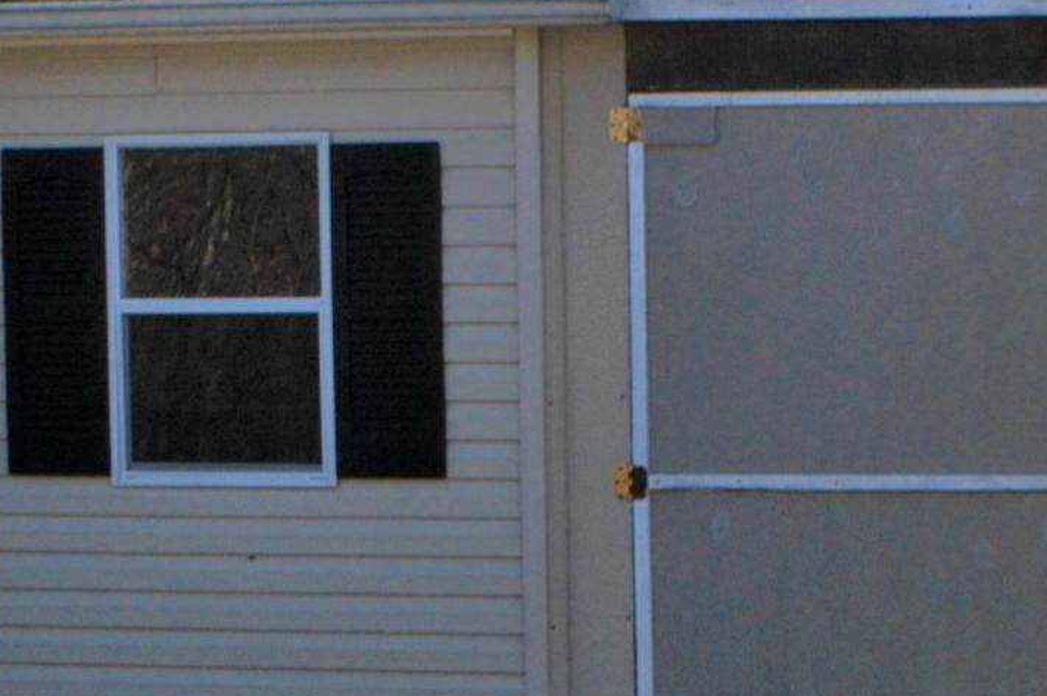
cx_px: 807
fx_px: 5699
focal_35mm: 196
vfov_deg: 7.0
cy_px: 321
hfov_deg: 10.5
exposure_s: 1/180
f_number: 9
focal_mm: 31
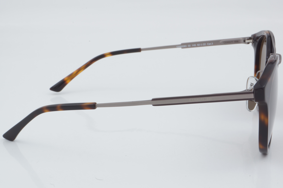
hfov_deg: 27.0
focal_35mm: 75
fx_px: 590
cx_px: 142
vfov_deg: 18.2
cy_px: 94
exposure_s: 1/3
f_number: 32
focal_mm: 50
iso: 100
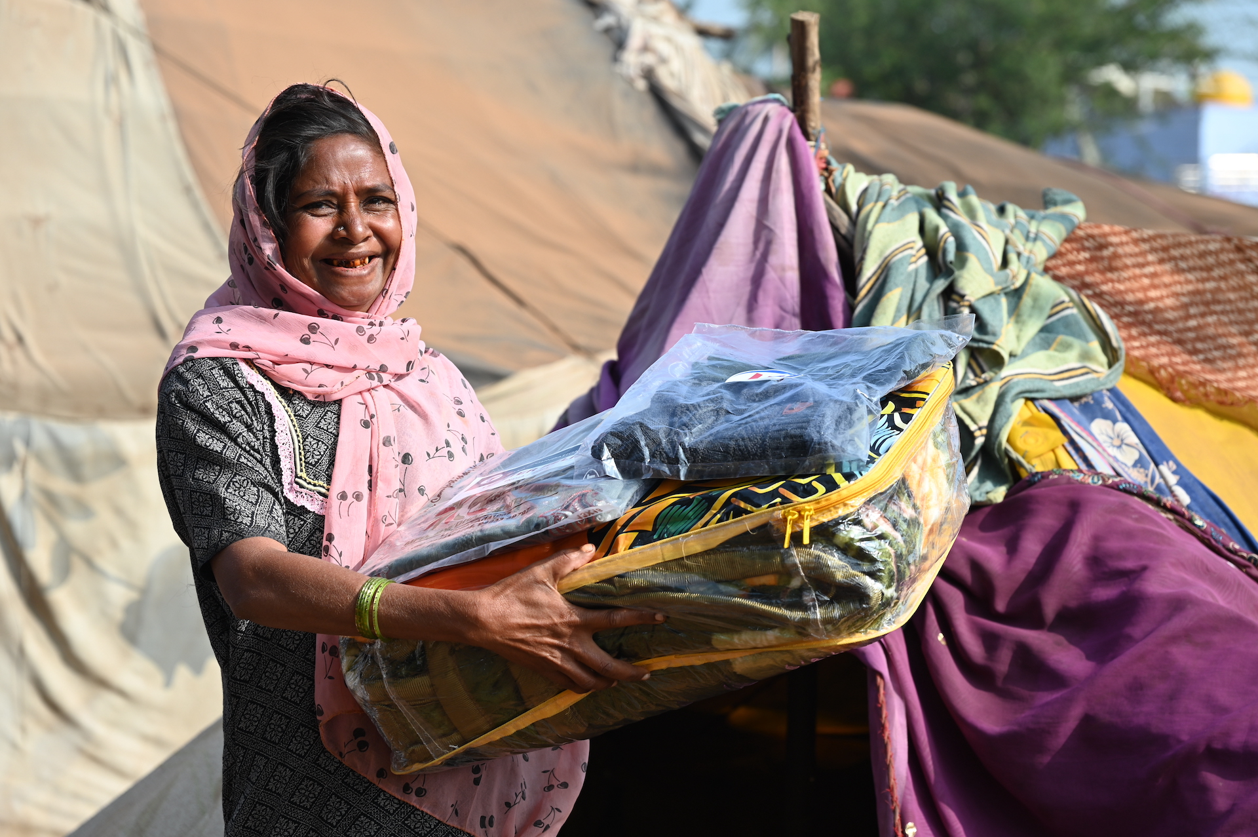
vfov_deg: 12.4
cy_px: 418
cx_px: 629
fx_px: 3841
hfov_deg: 18.6
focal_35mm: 110
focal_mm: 110
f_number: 6.3
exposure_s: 1/320
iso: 100
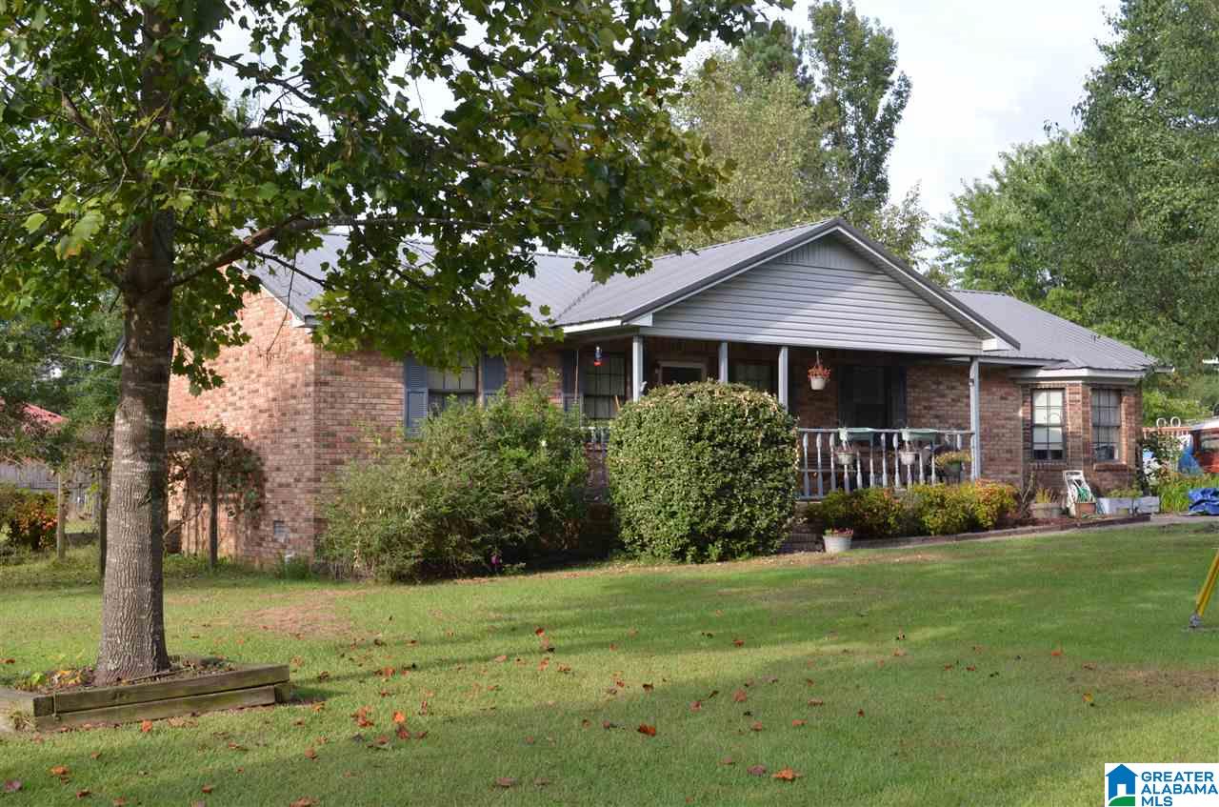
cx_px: 610
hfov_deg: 43.7
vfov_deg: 29.7
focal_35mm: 45
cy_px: 404
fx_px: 1520
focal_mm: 30
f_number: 5.6
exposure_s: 1/125
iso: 320
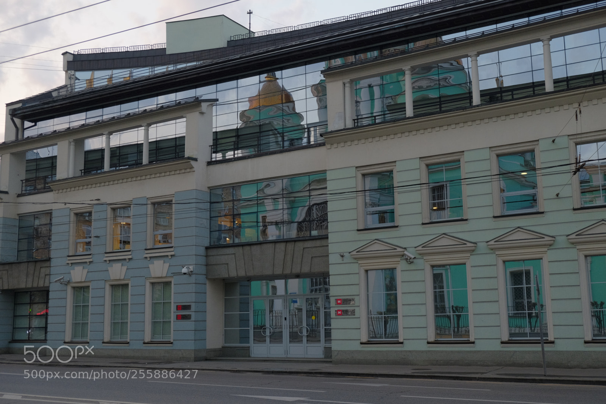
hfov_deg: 48.5
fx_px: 673
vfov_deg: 33.4
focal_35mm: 40
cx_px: 303
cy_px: 202
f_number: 3.2
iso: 500
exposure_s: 1/80
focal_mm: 26.5
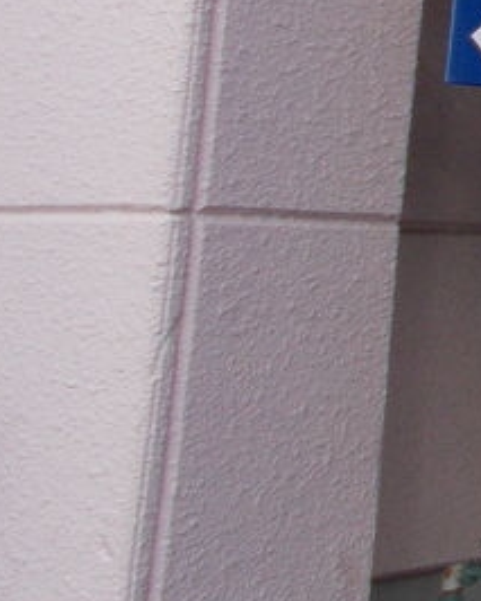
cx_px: 1269
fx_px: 2348
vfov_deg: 14.0
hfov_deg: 9.8
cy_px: -167
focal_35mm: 132
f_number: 3.4
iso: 125
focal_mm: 5.3
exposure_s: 1/250
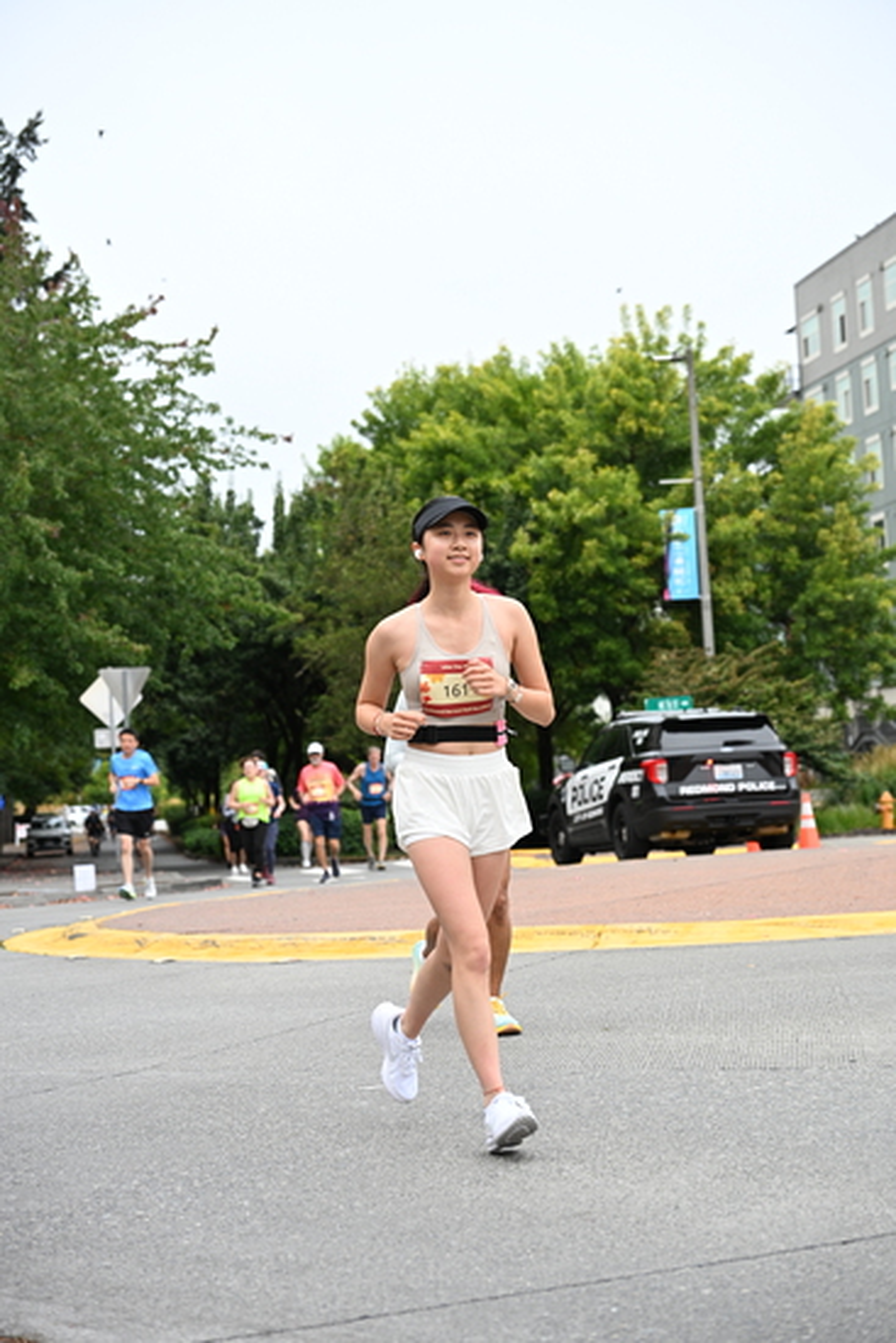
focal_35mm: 66
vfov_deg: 30.5
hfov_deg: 20.6
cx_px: 448
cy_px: 672
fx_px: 2462
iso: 1600
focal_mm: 66
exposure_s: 1/800
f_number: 4
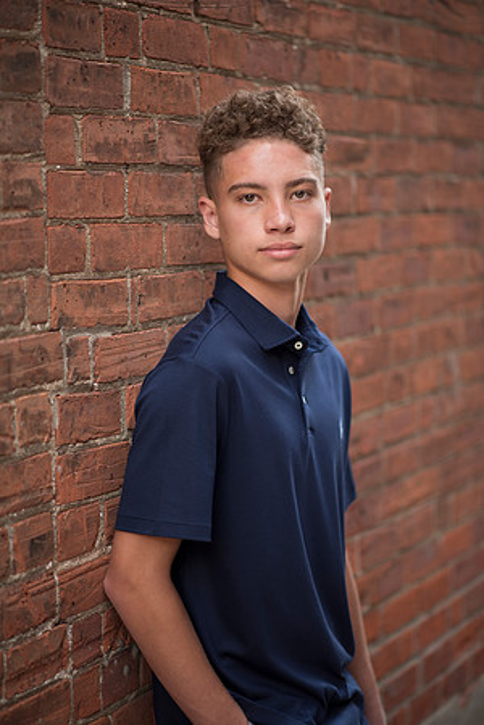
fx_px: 1714
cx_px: 242
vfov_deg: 23.9
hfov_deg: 16.1
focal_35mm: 85
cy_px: 362
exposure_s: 1/320
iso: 100
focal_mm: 85
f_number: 1.8
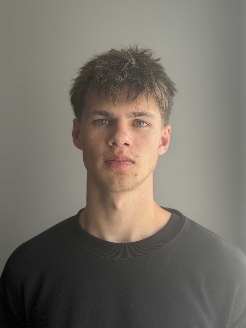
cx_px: 123
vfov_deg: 39.7
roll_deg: -1.3
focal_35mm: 48
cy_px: 164
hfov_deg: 30.3
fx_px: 455
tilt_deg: +3.5
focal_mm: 6.76
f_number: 1.78
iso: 50
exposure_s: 1/121
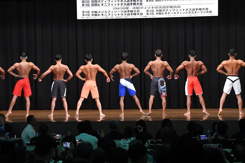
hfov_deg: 20.0
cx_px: 122
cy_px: 82
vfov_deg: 13.4
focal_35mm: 102
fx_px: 694
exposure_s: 1/400
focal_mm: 68
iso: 8000
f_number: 5.6
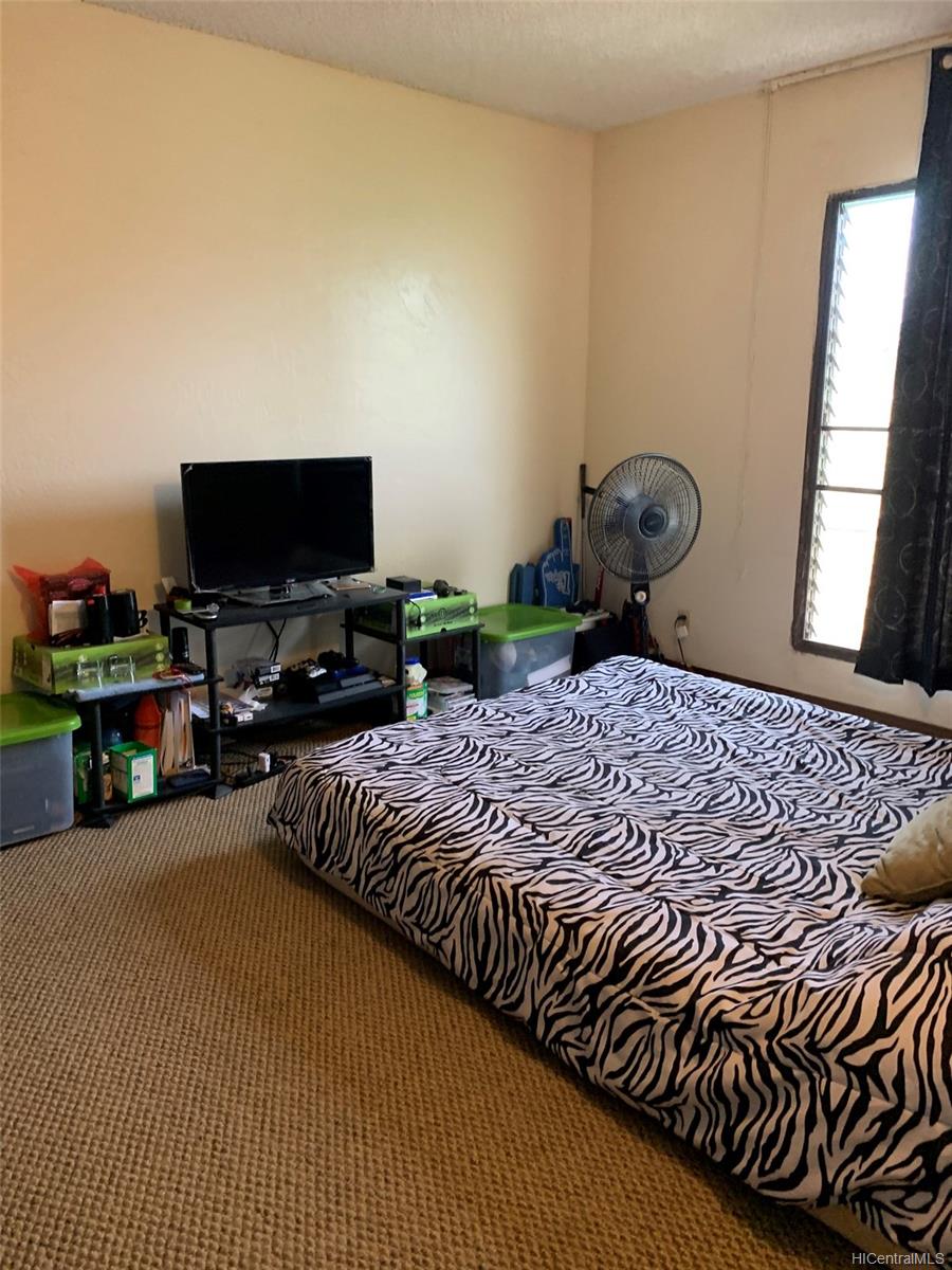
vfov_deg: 67.3
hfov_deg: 53.1
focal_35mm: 26
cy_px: 635
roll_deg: -1.5
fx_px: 953
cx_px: 476
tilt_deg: -9.6
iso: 320
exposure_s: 1/60
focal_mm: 4.25
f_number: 1.8
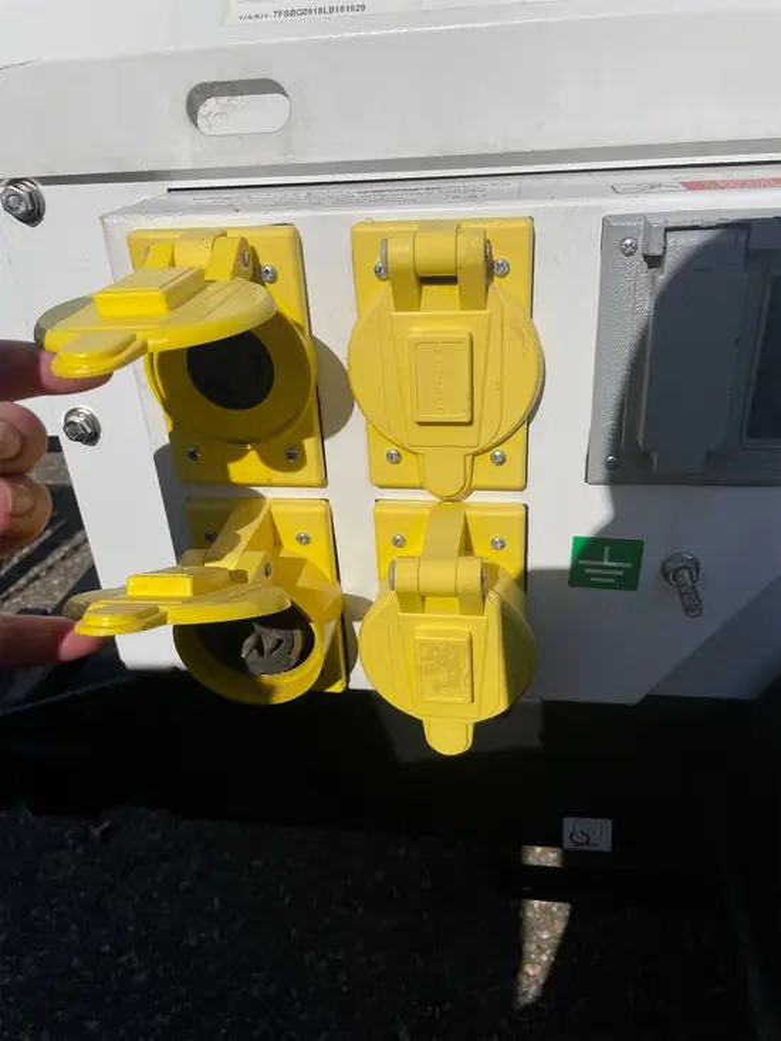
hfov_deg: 53.1
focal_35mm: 26
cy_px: 520
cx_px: 390
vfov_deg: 67.3
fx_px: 782
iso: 50
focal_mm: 4.2
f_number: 1.6
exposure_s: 1/17241
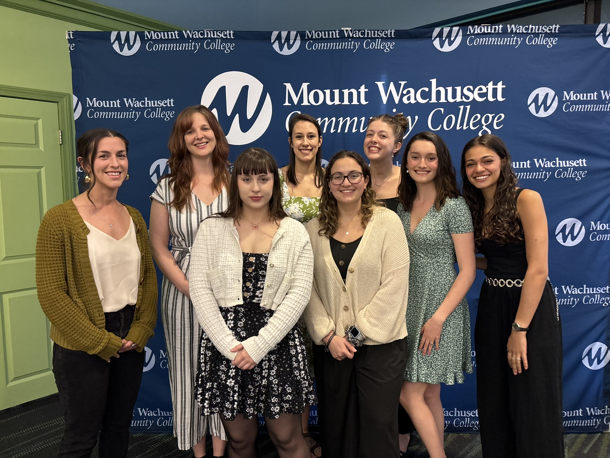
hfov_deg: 67.3
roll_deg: +1.6
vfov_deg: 53.1
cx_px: 305
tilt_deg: -6.0
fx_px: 458
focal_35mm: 26
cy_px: 229
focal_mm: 5.96
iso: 320
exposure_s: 1/60
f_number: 1.6
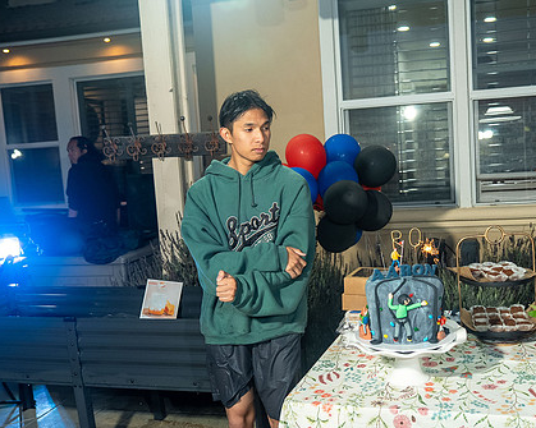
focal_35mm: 39
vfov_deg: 38.2
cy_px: 237
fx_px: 619
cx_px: 335
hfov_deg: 46.4
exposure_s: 1/160
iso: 640
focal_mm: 30
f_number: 3.5
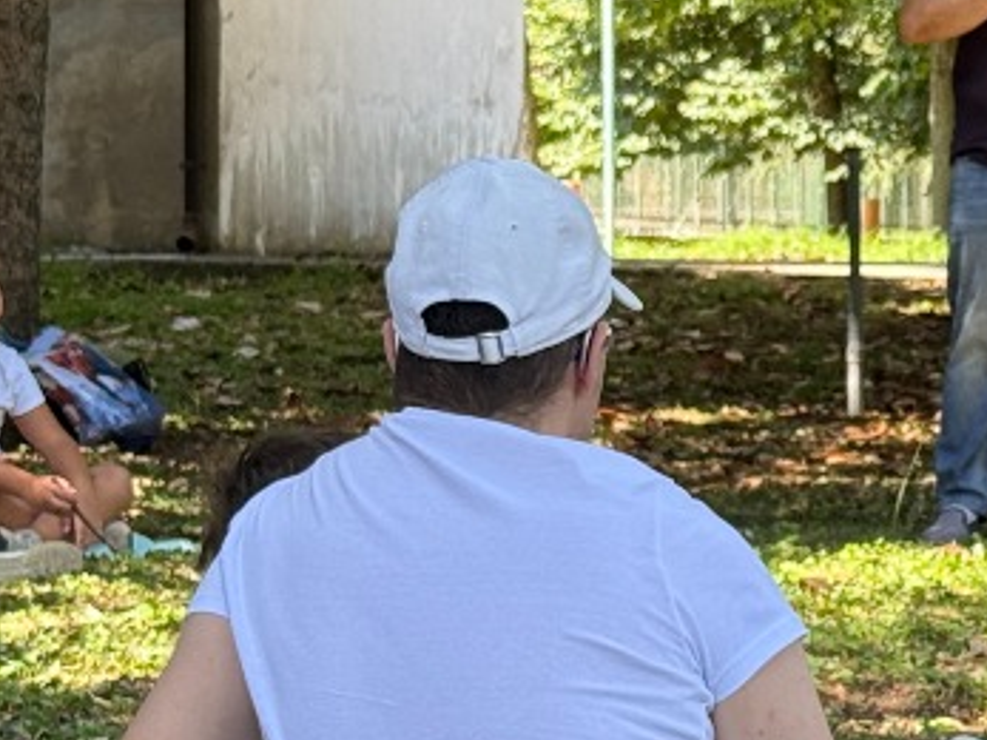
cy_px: 413
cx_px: 1132
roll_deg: -1.2
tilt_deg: -1.2
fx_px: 4731
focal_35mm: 166
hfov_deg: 11.7
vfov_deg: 8.9
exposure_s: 1/253
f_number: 1.78
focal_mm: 6.76
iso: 64
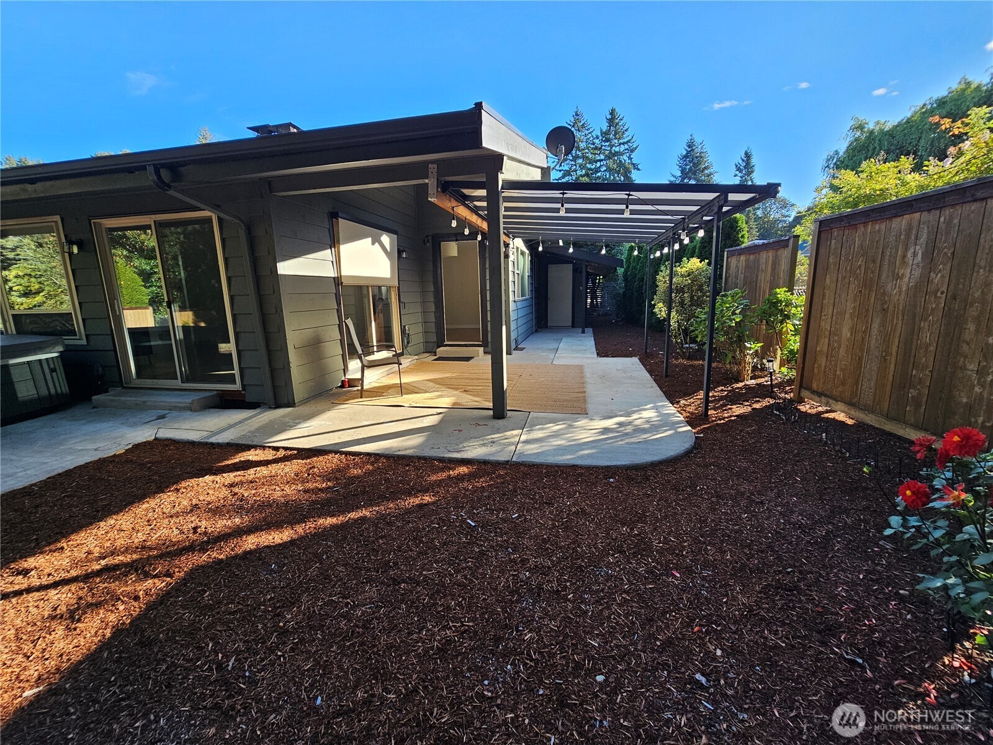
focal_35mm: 13
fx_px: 373
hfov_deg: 106.2
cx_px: 496
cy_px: 372
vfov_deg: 89.9
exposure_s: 1/297
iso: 50
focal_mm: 2.2
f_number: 2.2
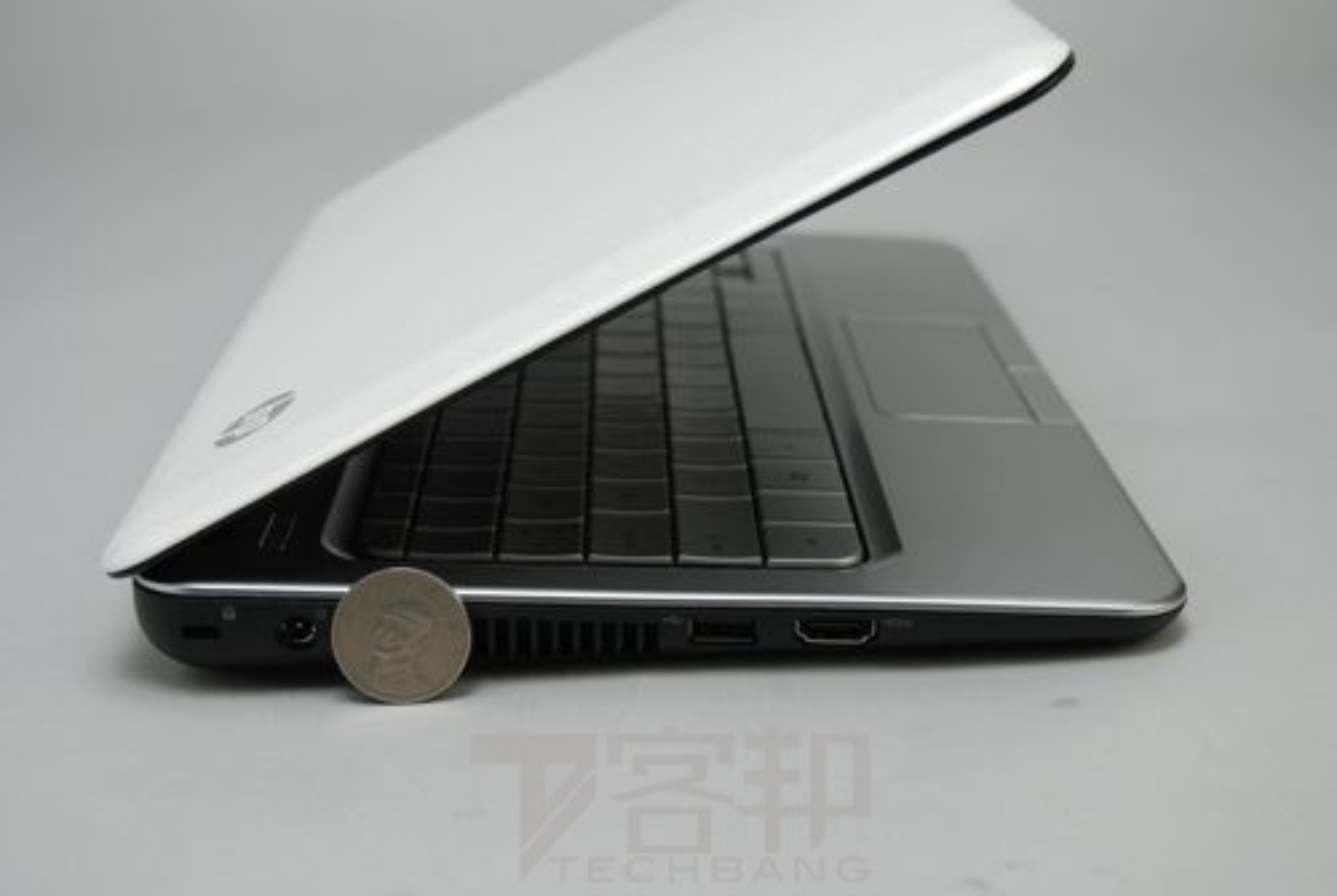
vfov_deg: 23.9
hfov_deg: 35.0
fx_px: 2120
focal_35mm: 57
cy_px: 448
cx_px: 668
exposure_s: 1/60
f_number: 5.6
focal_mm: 38
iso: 100
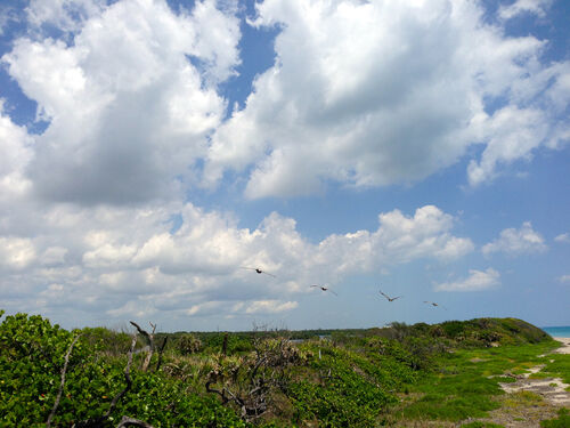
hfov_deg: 55.4
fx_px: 543
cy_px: 214
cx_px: 285
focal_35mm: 33
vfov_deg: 42.9
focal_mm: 4.13
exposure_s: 1/3390
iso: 50
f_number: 2.4
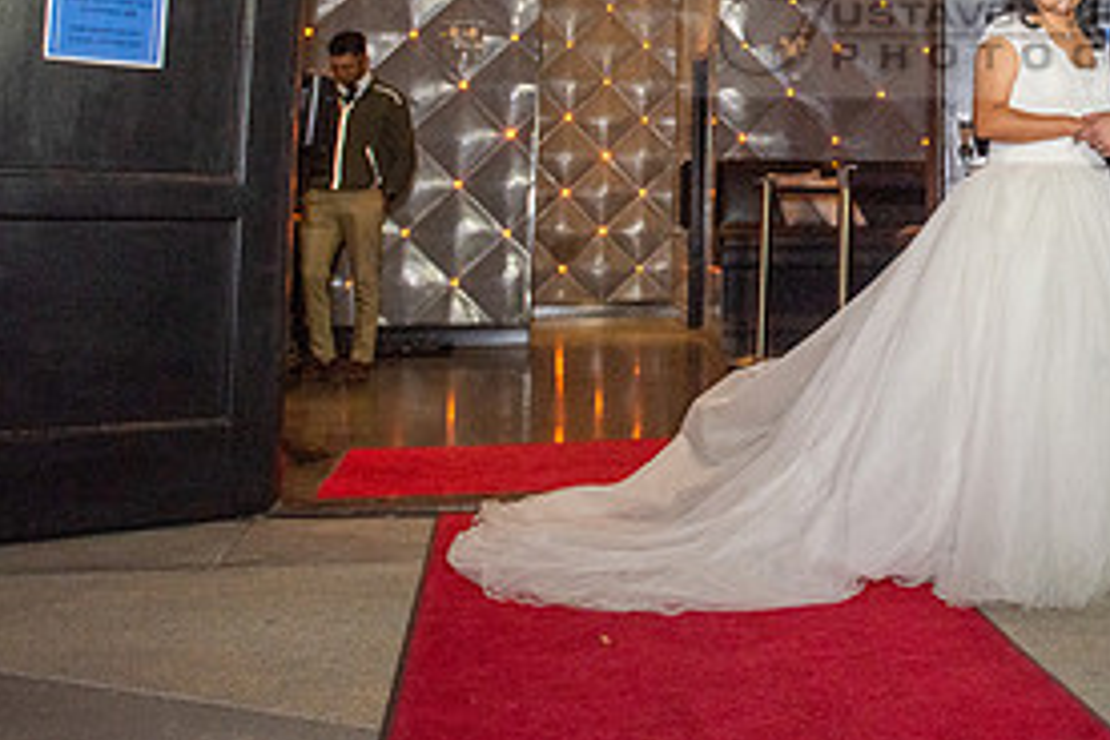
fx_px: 1603
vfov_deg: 24.8
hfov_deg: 35.5
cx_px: 1034
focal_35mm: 52
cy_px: 2
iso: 1600
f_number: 4
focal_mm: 24
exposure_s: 1/160
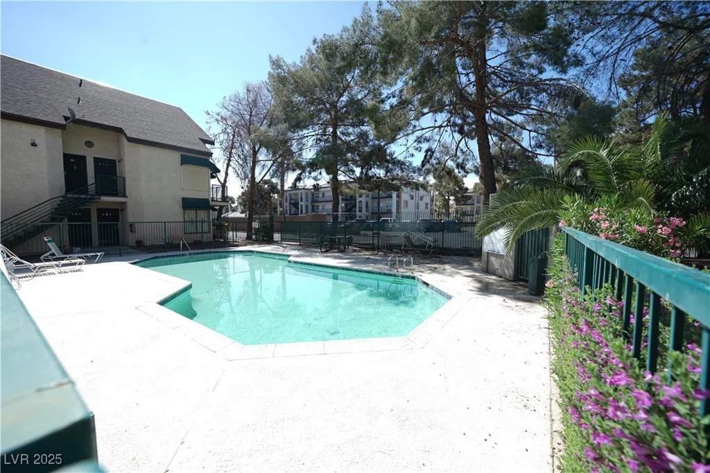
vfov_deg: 81.2
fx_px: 276
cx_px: 355
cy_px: 236
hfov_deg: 104.2
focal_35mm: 14
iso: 50
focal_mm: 14
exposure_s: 1/125
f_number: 6.3
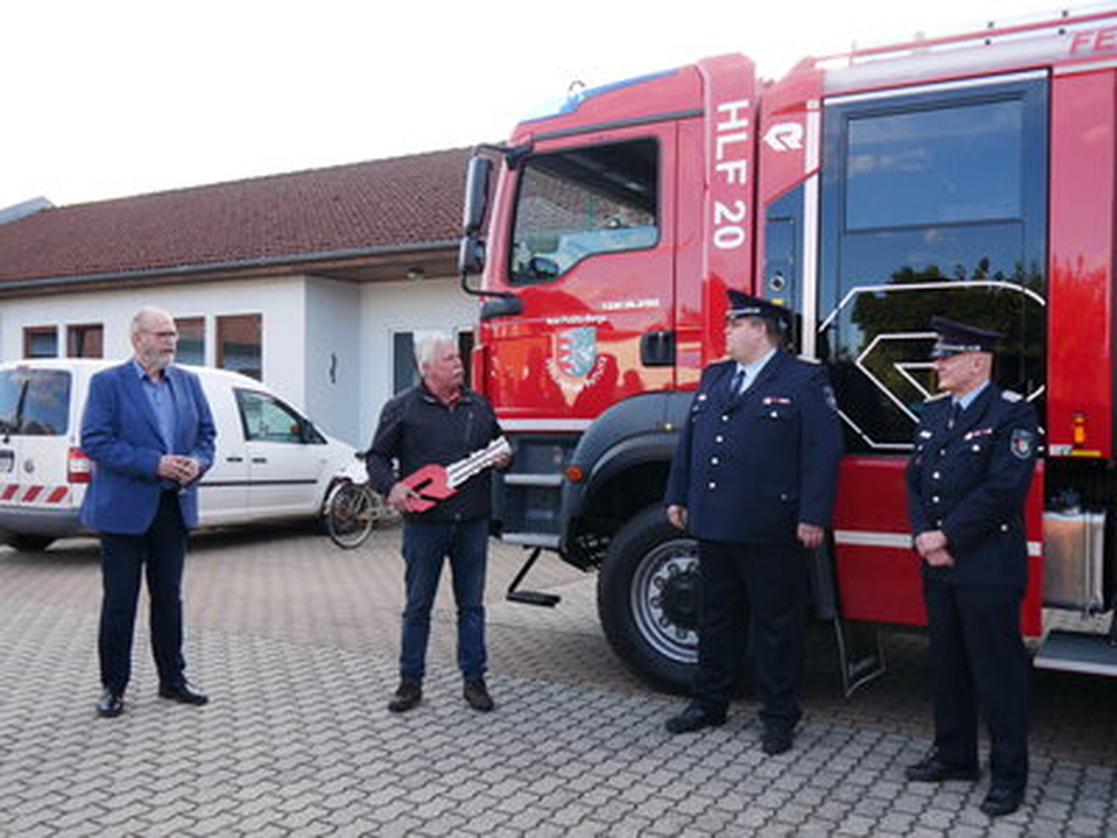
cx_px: 558
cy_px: 419
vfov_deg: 41.8
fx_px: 1097
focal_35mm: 34
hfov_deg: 54.0
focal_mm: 17
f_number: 5
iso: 200
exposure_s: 1/125
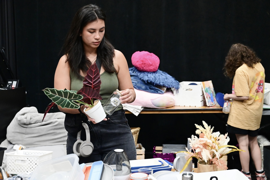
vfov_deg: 29.2
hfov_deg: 42.7
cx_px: 135
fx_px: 345
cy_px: 90
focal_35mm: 46
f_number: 5
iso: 6400
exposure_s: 1/125
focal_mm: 46
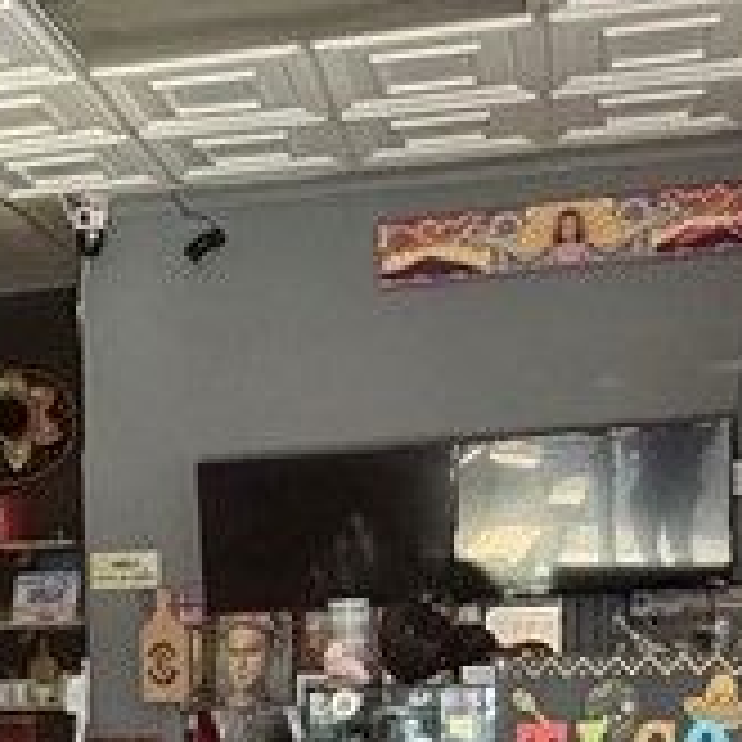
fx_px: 1867
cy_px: 1039
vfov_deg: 20.1
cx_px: 85
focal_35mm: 77
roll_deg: +1.6
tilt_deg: -11.2
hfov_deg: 22.0
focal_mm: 2.22
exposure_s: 1/98
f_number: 2.2
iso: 320
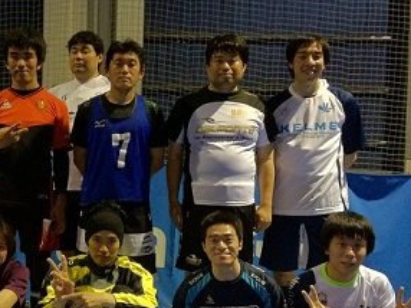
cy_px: 205
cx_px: 85
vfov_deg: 20.3
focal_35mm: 72
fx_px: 854
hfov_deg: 26.6
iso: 640
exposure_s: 1/15
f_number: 2.4
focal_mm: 4.28
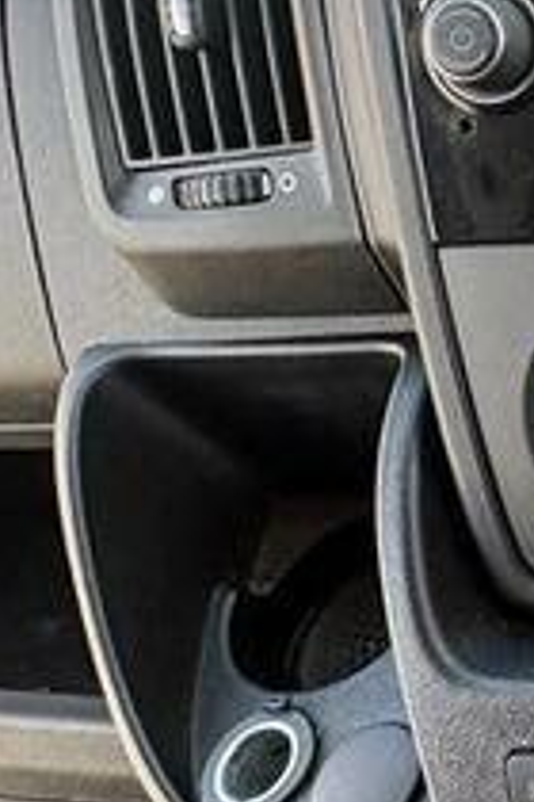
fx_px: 1379
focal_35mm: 62
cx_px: 1057
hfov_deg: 16.7
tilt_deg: -34.0
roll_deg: +2.6
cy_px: 271
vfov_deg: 32.1
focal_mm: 2.22
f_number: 2.2
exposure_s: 1/99
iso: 160
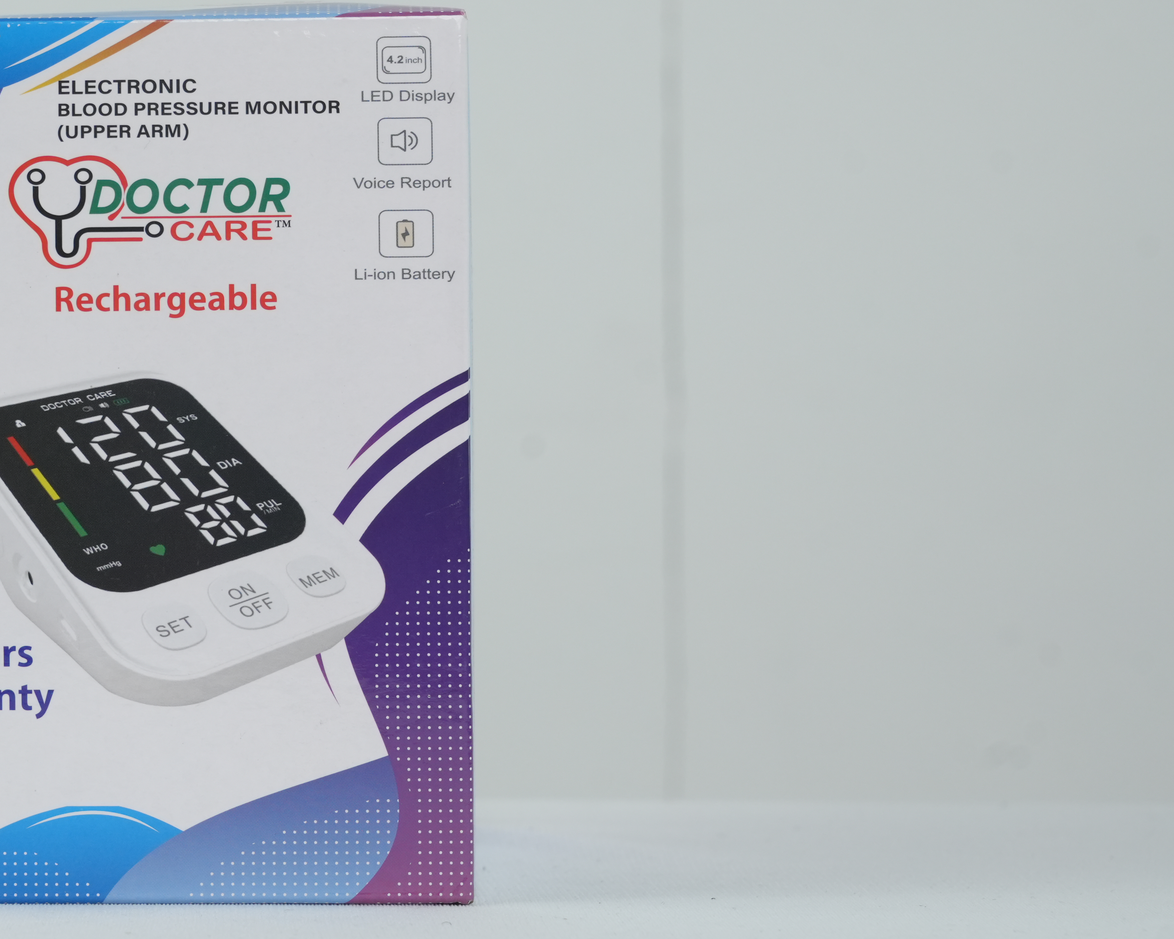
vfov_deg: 13.4
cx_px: 171
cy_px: 389
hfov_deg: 16.5
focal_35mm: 115
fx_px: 3996
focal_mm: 65
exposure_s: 1/160
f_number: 7.1
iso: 800
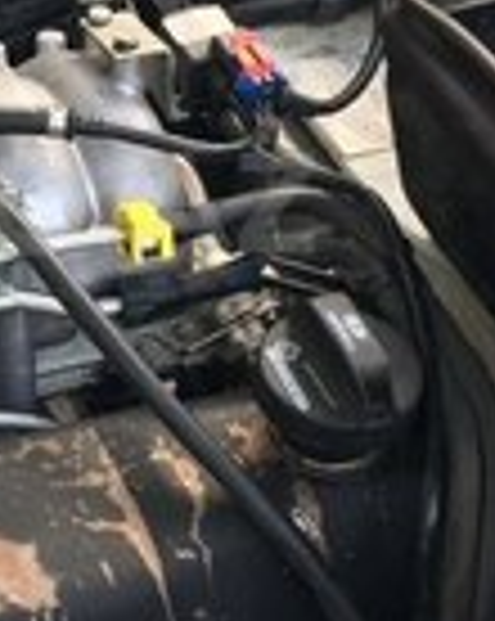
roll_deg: -1.7
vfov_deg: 18.8
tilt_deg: -42.8
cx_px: -32
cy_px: 202
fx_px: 1872
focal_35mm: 102
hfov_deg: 14.7
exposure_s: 1/100
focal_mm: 4.15
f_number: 2.2
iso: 40
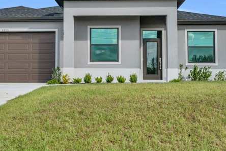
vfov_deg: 21.5
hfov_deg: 31.8
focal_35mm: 63
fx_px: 395
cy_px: 48
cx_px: 90
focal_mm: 35
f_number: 9
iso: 200
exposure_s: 1/1600
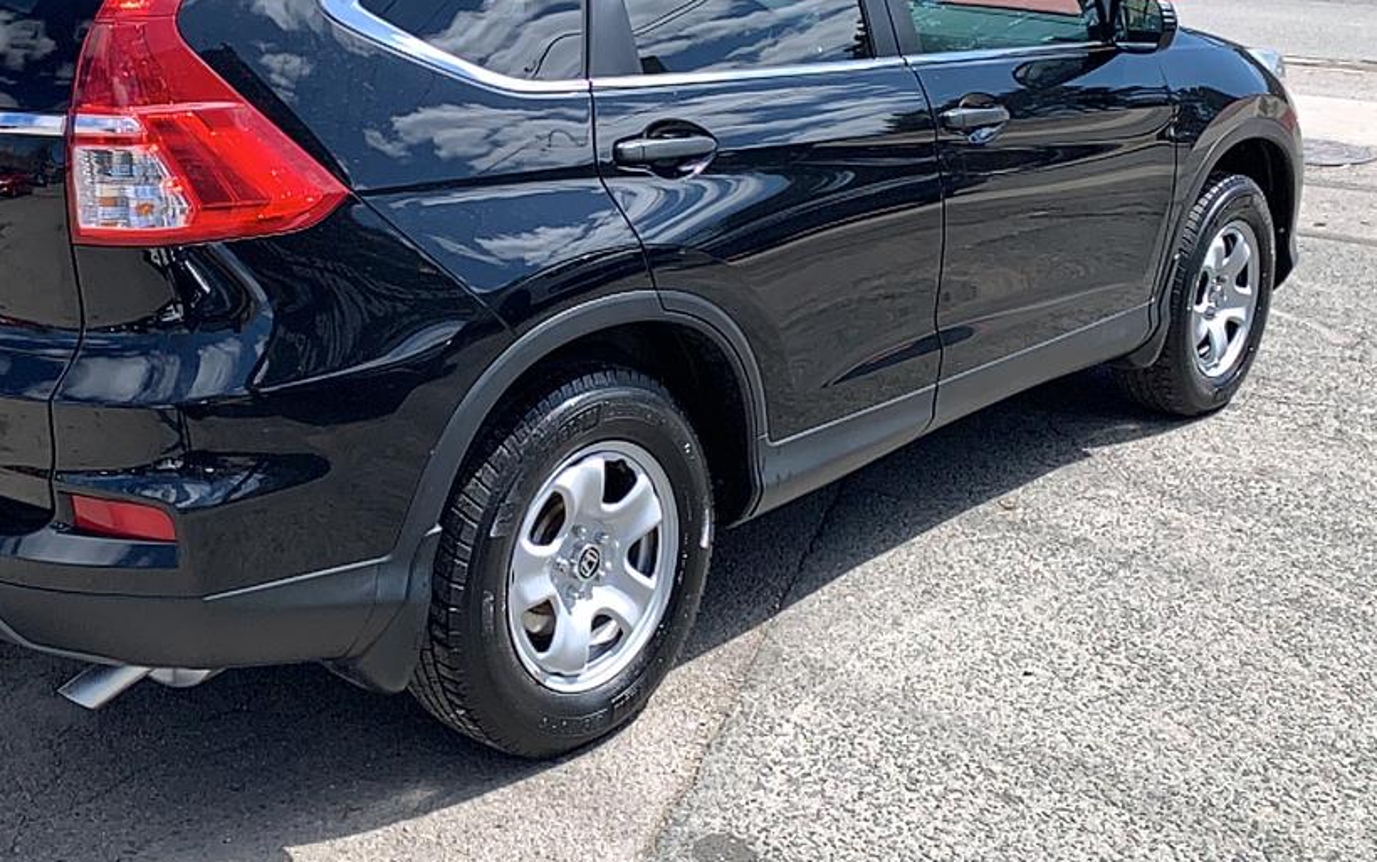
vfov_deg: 29.7
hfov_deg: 45.7
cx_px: 497
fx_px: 1614
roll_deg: +0.8
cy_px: 307
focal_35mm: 43
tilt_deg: -15.6
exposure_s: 1/1502
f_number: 1.8
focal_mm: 4.25
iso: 25
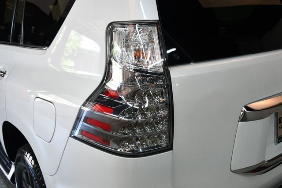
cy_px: 94
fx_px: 282
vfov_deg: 36.8
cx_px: 141
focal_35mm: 36
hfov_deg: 53.2
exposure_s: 1/160
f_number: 3.8
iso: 800
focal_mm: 24
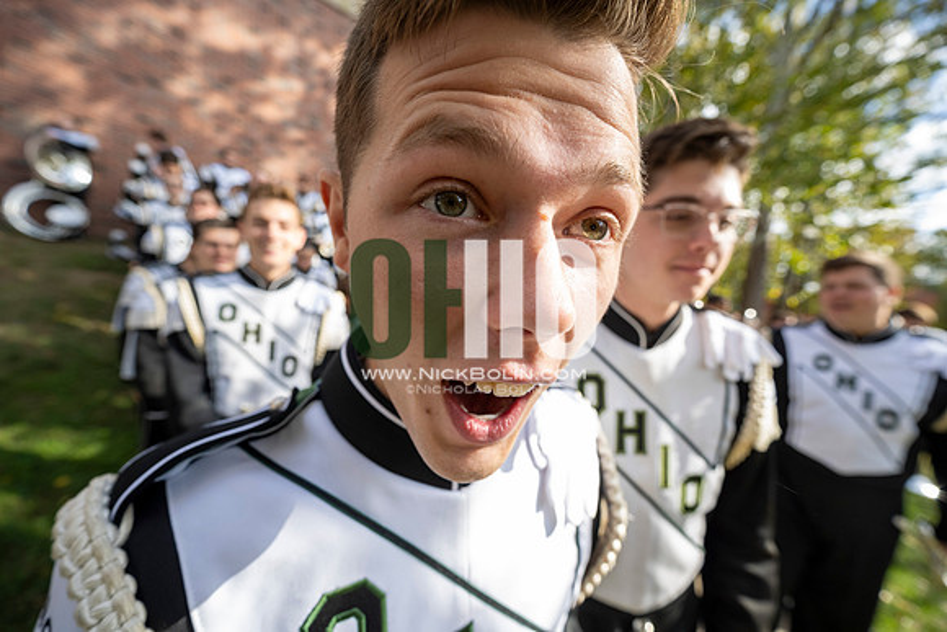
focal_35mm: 14
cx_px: 474
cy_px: 316
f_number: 4.5
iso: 320
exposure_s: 1/500
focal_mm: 14
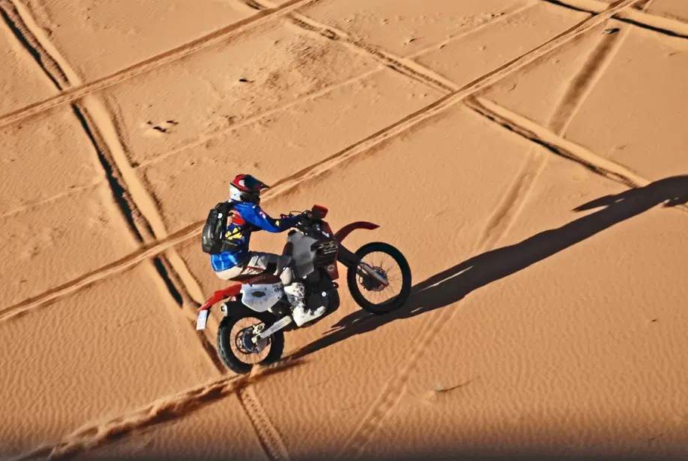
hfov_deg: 12.2
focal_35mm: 168
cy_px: 243
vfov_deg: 8.2
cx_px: 366
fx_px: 3209
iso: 200
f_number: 5.6
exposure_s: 1/500
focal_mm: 85
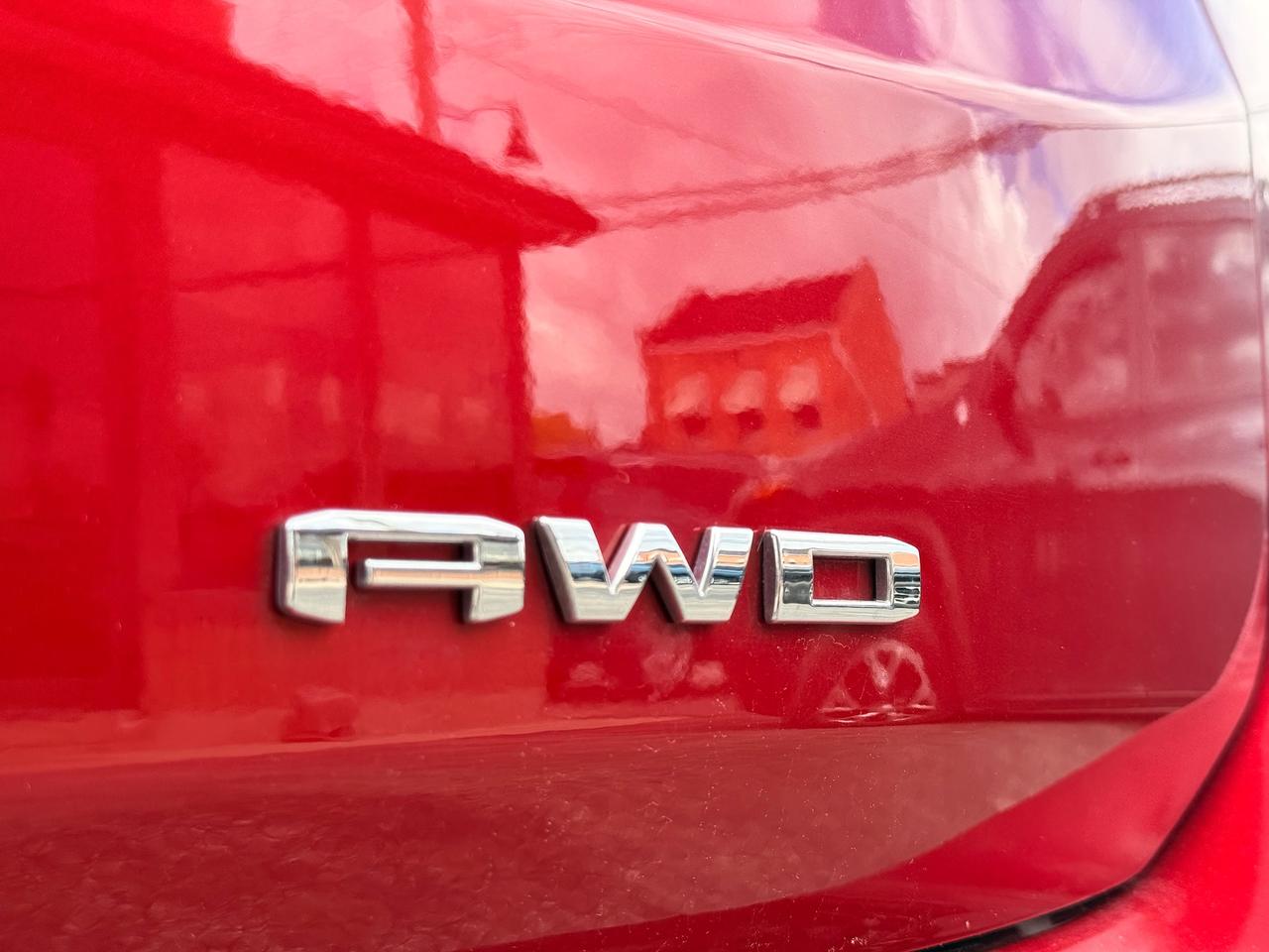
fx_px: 1760
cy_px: 476
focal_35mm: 48
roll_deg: +0.2
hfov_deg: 39.7
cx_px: 634
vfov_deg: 30.3
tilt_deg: +5.1
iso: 80
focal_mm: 6.76
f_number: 1.78
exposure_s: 1/592
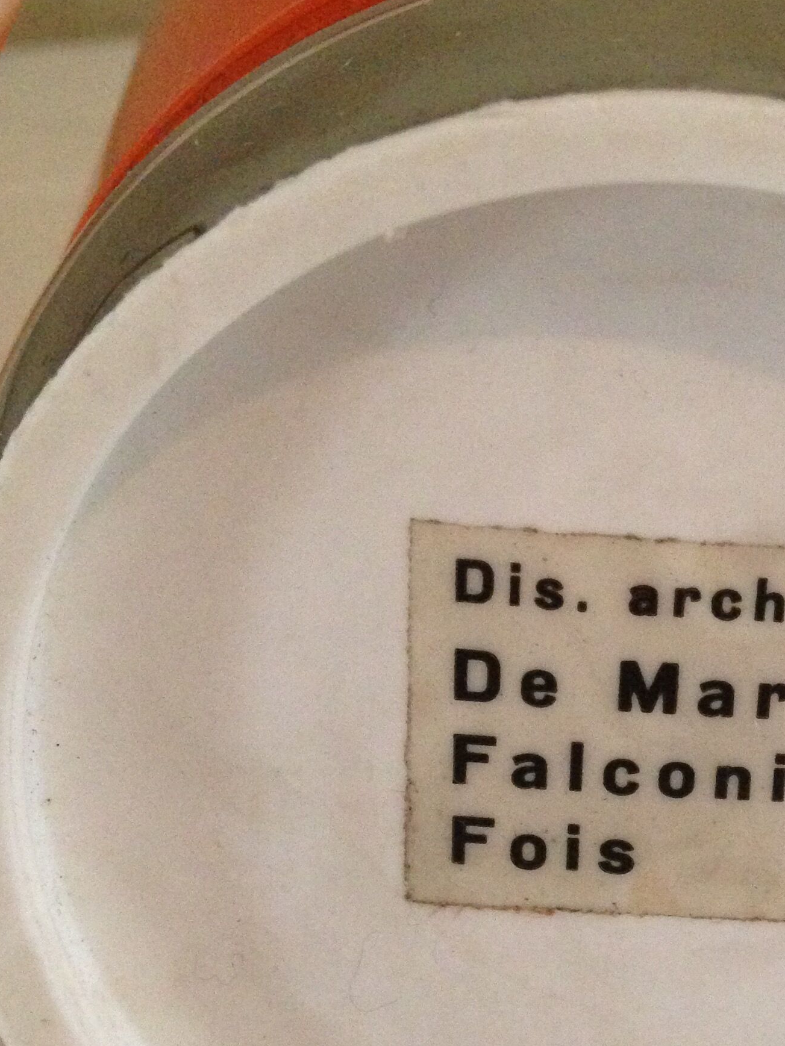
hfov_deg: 23.0
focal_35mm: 62
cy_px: 749
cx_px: 715
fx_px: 1874
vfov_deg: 30.8
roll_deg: +6.3
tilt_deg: -37.2
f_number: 2.4
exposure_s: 1/20
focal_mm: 4.12
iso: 400
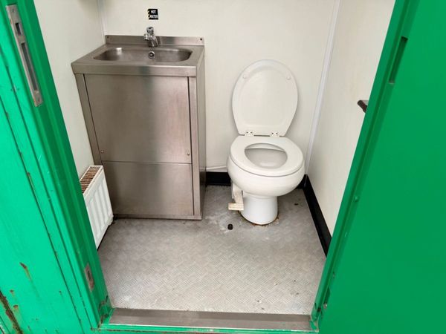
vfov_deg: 56.8
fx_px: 309
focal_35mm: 24
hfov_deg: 71.6
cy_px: 167
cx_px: 223
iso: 80
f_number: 1.78
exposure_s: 1/1314
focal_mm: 6.76
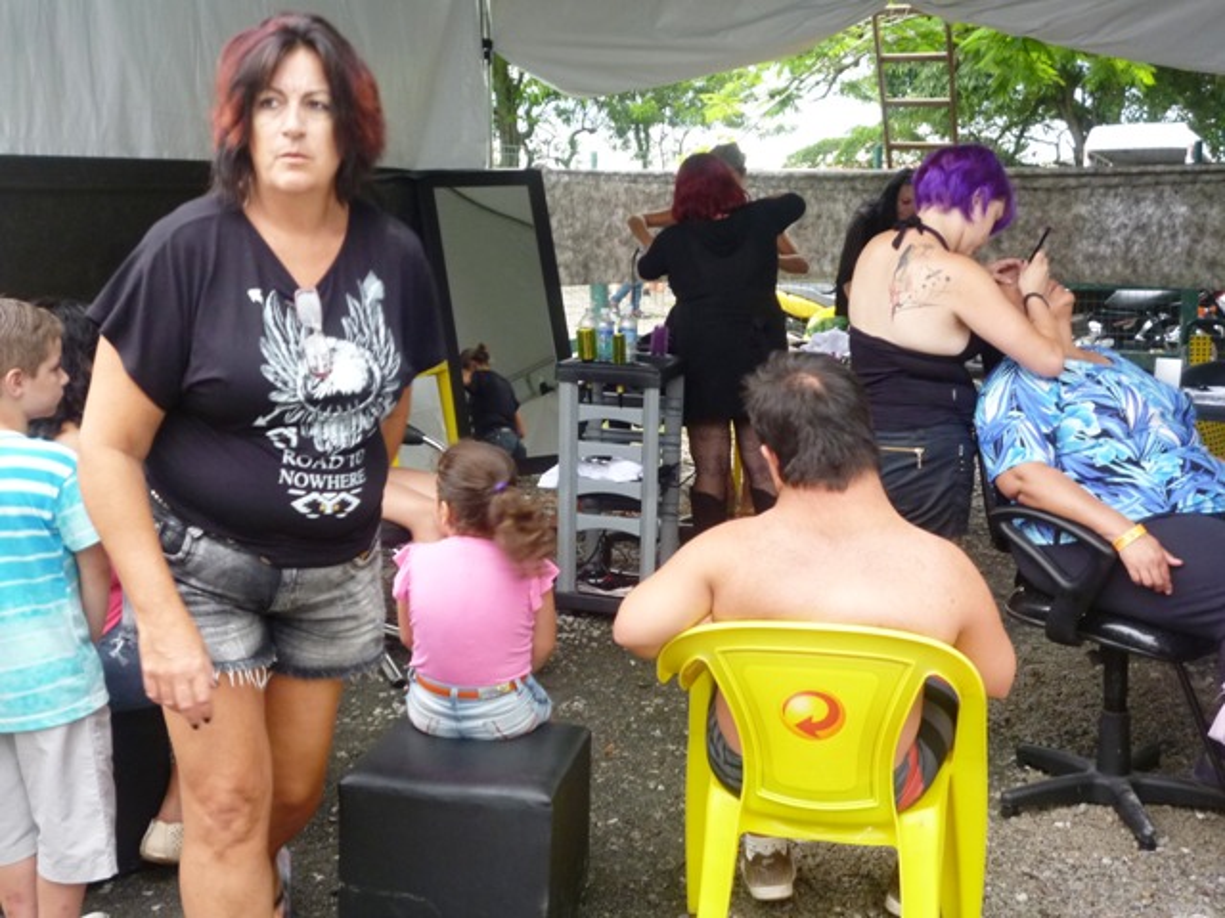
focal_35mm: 41
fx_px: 1451
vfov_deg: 35.1
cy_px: 459
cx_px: 612
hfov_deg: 45.8
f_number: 3.7
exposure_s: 1/60
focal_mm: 7.3
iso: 160
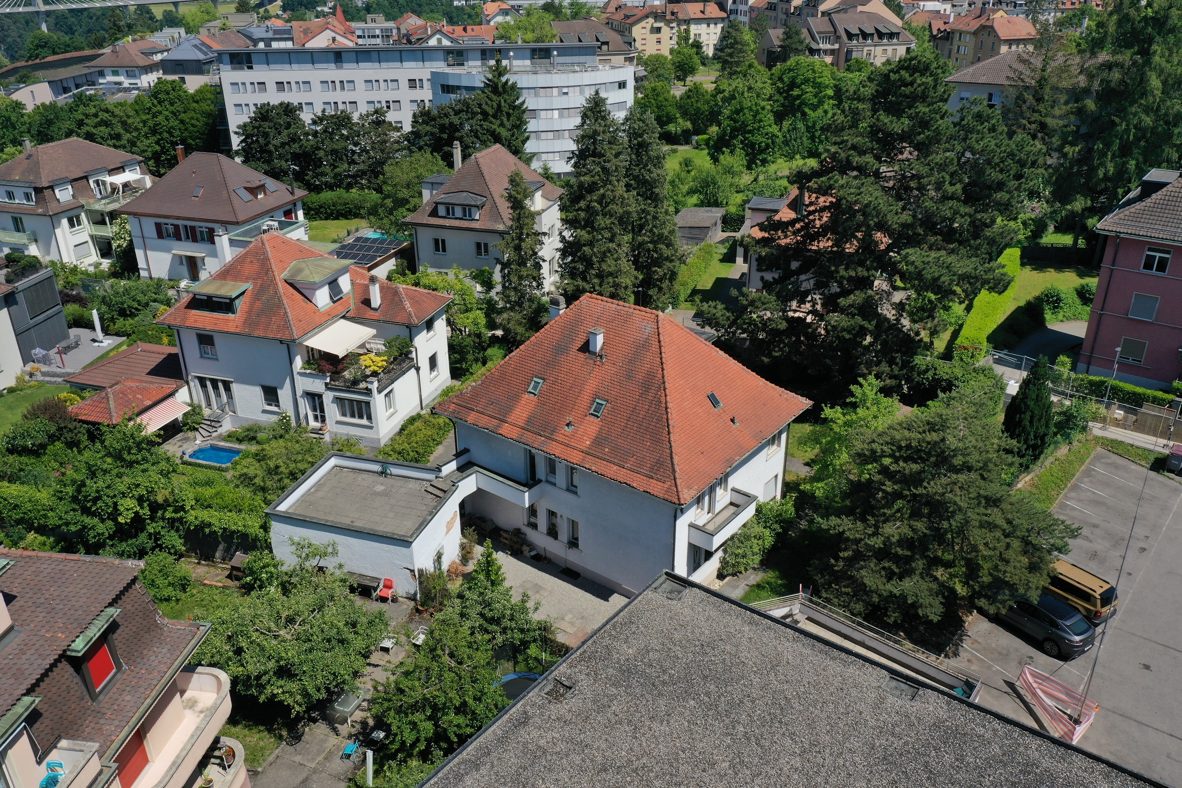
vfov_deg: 46.4
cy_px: 394
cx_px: 591
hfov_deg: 65.5
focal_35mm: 28
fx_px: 919
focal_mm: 10.26
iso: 100
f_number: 6.3
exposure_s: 1/640
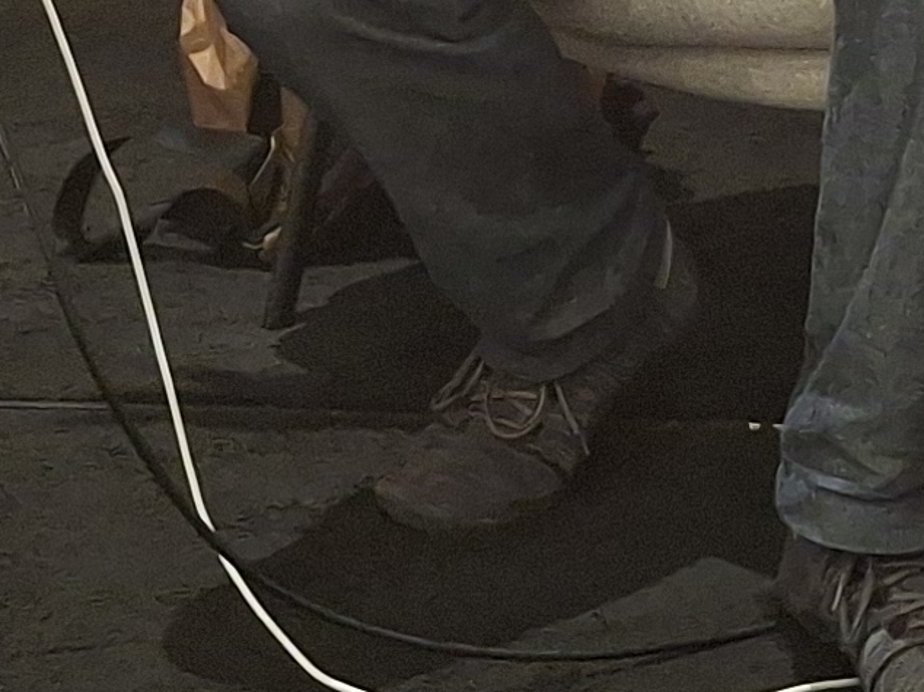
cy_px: -915
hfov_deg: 12.3
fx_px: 4296
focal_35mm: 161
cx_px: 445
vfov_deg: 8.5
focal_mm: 4.69
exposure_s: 1/100
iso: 80
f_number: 1.8
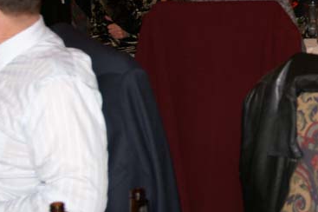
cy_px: -60
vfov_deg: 14.3
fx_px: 812
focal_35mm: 92
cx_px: 378
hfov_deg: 20.7
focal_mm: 22
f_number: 3.5
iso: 200
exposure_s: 1/60
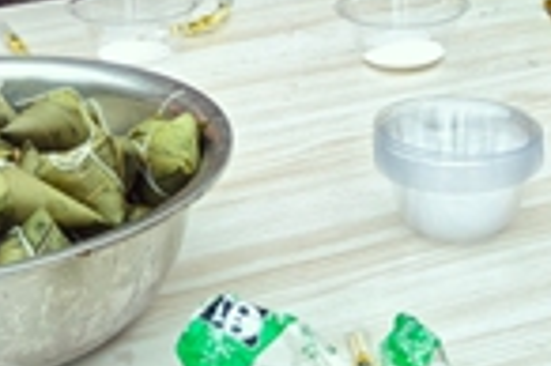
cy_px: -377
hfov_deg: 16.4
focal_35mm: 123
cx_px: 517
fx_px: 1880
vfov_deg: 10.2
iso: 50
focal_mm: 5.52
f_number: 1.9
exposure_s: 1/333
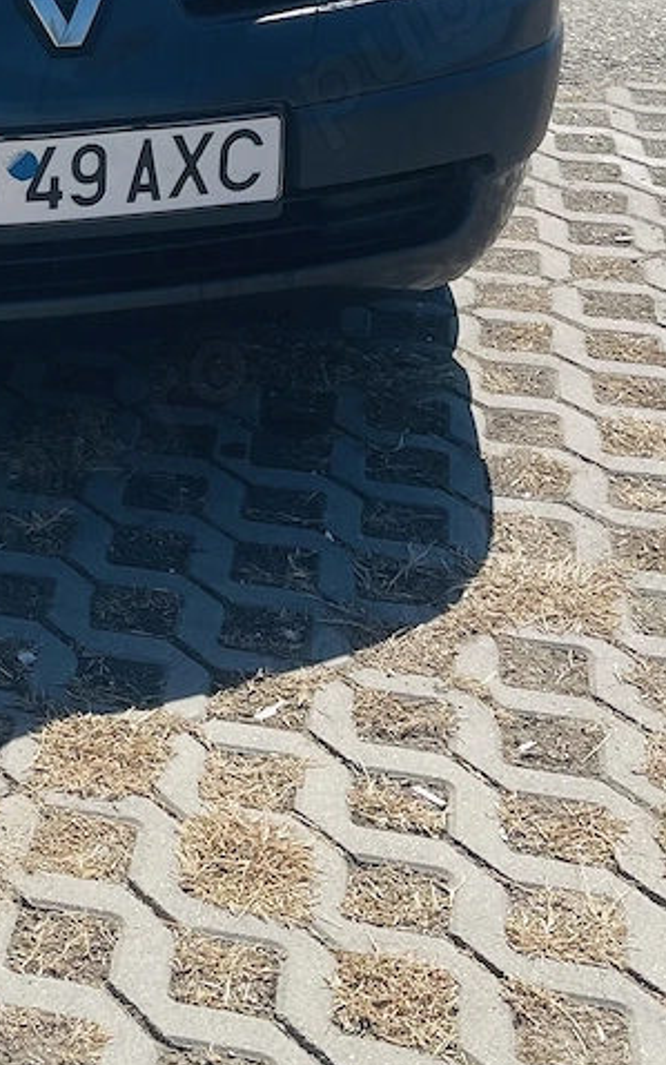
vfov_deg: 26.7
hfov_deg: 16.5
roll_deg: +1.7
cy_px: 67
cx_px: -252
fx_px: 2148
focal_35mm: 74
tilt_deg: -19.1
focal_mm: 5.1
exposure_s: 1/4525
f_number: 1.6
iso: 32
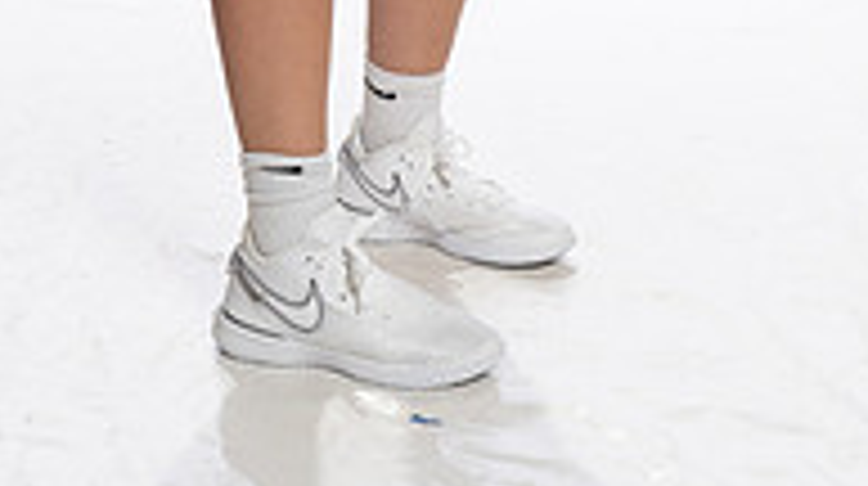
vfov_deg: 7.5
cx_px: 490
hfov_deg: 14.0
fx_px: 3540
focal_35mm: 154
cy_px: -508
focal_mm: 63
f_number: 8
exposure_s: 1/250
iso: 800
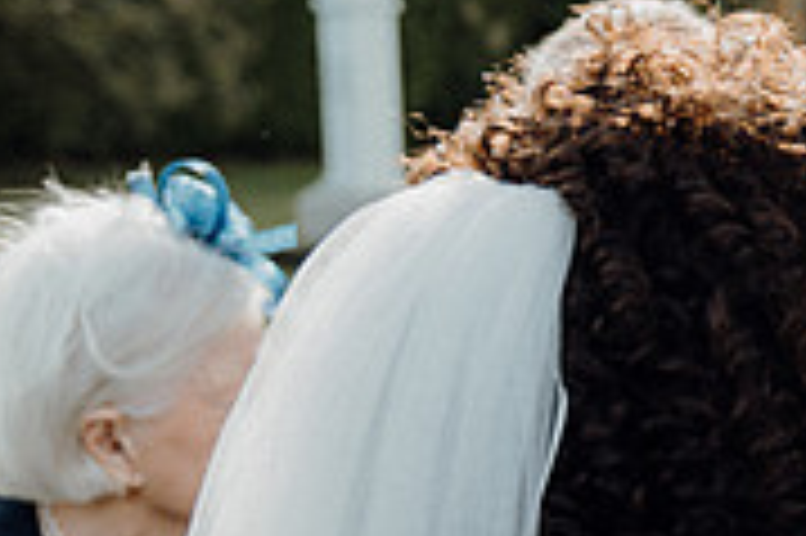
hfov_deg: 15.9
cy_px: 696
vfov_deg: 11.1
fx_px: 2684
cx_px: 1135
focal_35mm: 120
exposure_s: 1/400
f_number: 3.5
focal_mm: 37
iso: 125
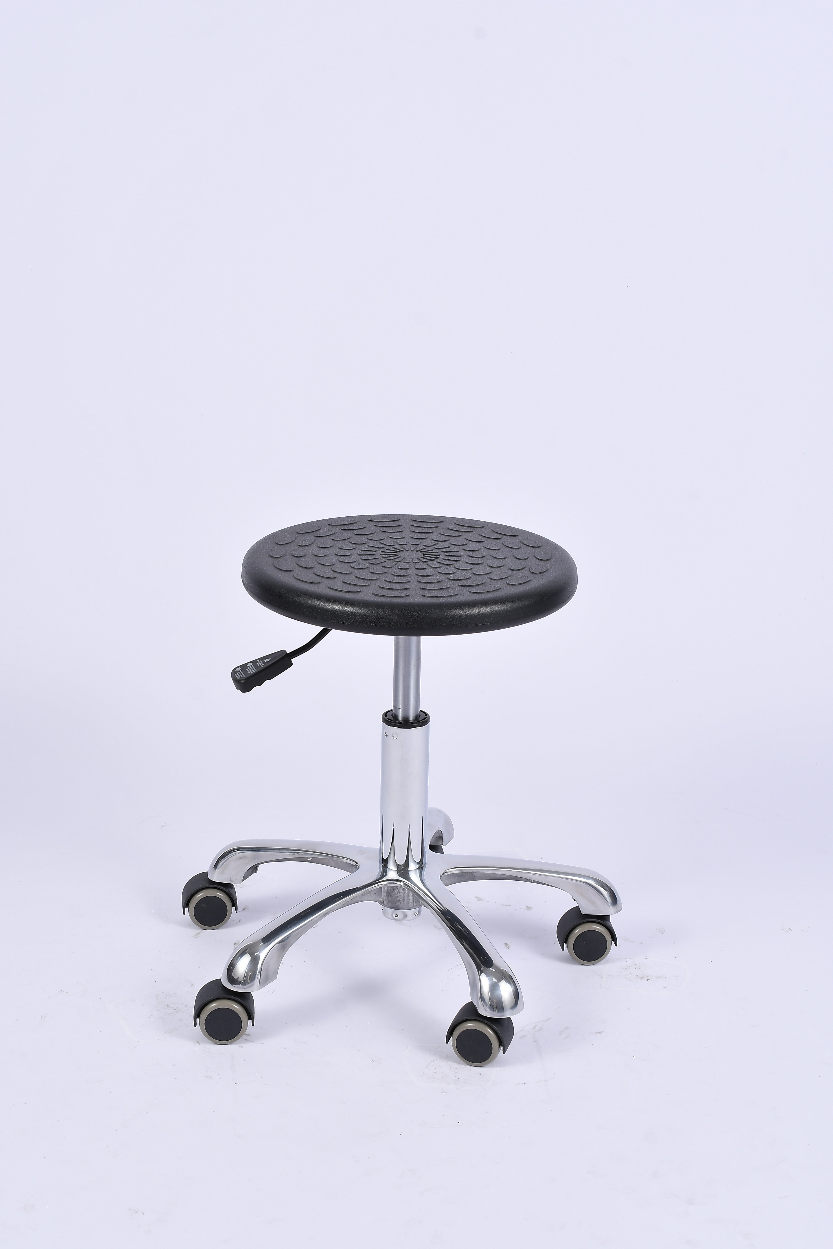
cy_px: 624
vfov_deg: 33.4
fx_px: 2082
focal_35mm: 60
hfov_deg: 22.6
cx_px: 416
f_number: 11
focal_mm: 40
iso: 100
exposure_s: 1/100
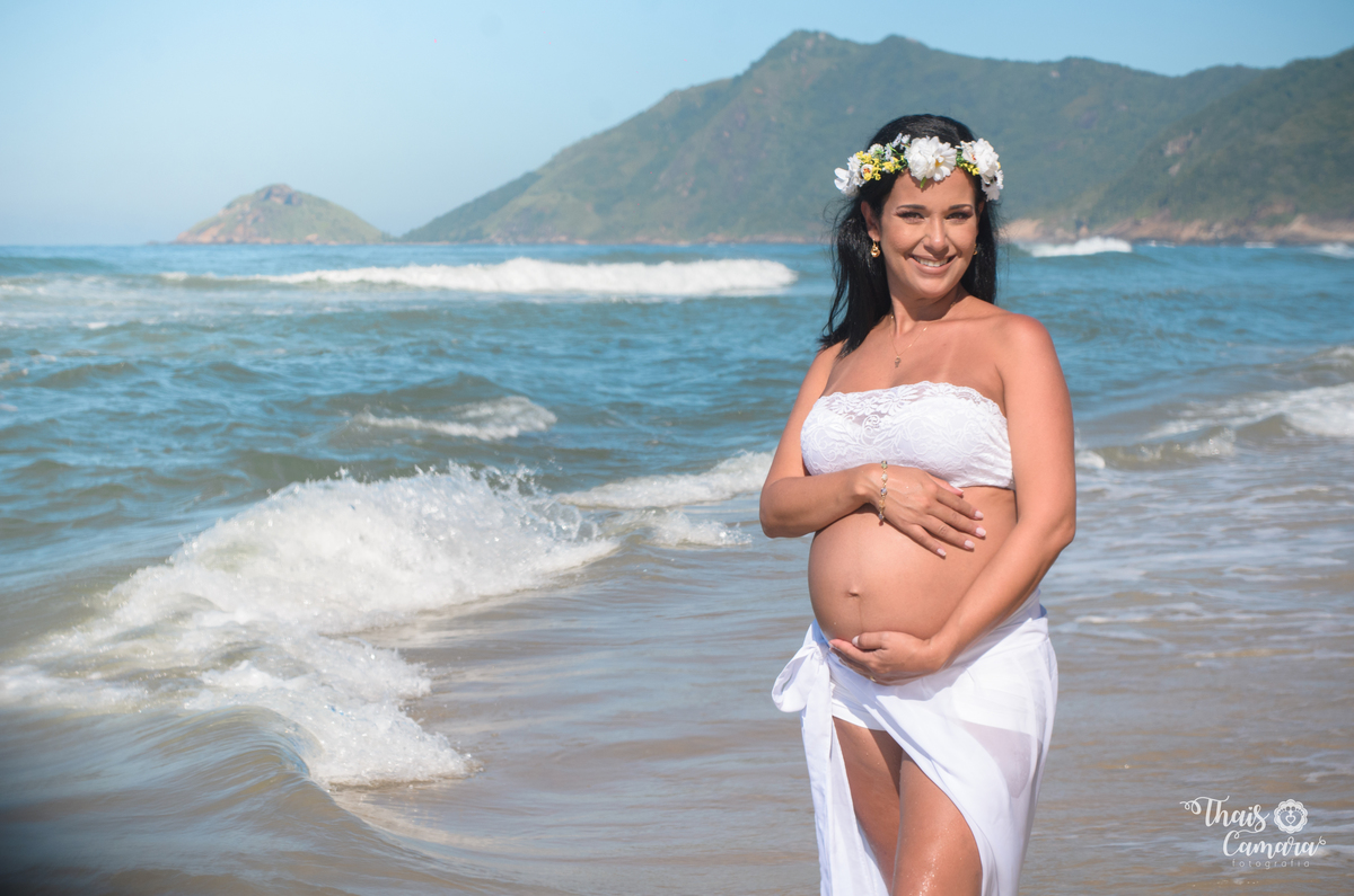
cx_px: 677
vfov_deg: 18.1
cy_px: 448
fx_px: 2815
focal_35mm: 75
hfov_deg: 27.0
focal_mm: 50
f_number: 6.3
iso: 250
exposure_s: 1/1250
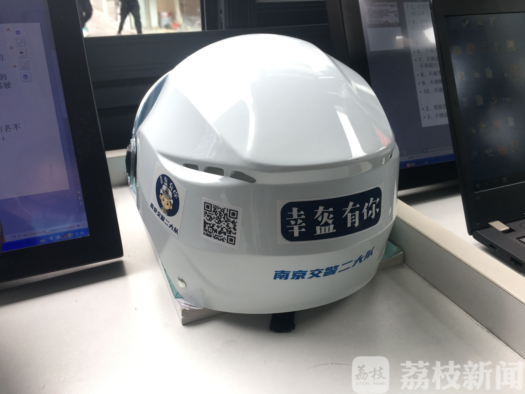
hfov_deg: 61.7
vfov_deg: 48.2
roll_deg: -0.4
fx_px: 440
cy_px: 197
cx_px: 262
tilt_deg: -25.6
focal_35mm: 29
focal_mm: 4.15
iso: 25
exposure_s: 1/100
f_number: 2.2
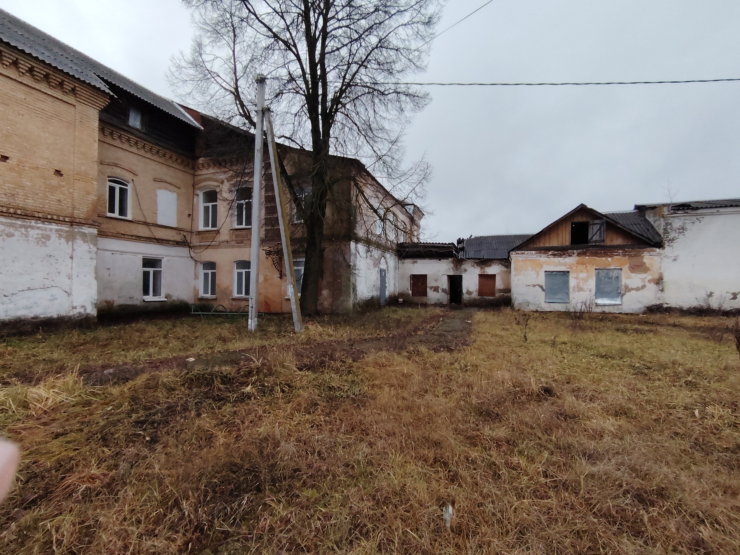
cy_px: 278
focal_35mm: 16
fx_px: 342
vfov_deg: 78.1
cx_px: 370
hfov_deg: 94.5
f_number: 2.2
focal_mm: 1.42
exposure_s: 1/221
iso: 100
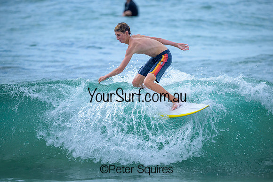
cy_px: 91
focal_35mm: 800
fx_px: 6068
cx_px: 136
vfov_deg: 1.7
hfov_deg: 2.6
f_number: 6.3
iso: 640
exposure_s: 1/3200
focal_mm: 800
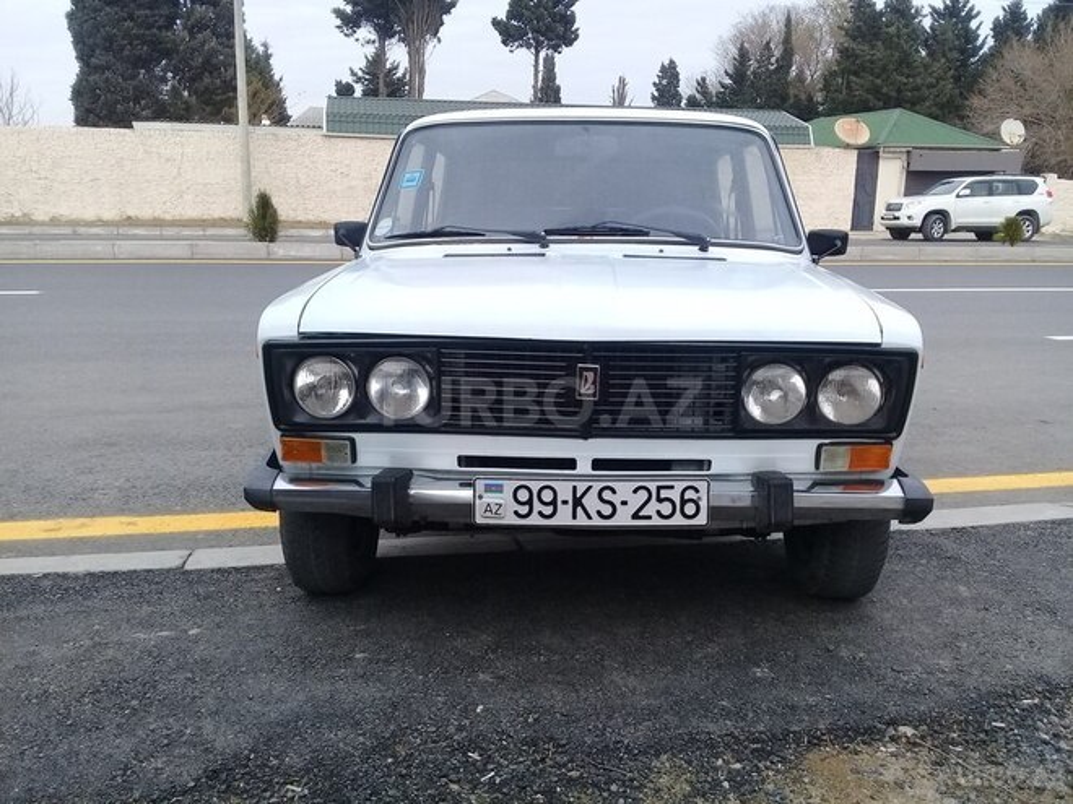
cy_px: 402
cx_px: 536
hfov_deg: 58.4
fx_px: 961
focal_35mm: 31
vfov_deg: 45.4
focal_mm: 3.3
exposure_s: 1/228
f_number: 2.2
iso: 50
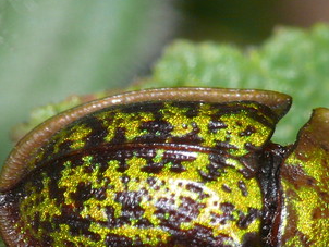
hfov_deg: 1.9
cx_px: 167
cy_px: 236
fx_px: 9883
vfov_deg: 1.4
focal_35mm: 1039
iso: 200
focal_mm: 77.7
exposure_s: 1/250
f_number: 11
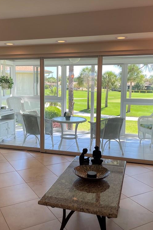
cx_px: 64
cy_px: 114
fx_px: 236
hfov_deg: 35.9
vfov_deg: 51.9
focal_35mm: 37
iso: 32
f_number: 1.6
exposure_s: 1/120
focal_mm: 4.2
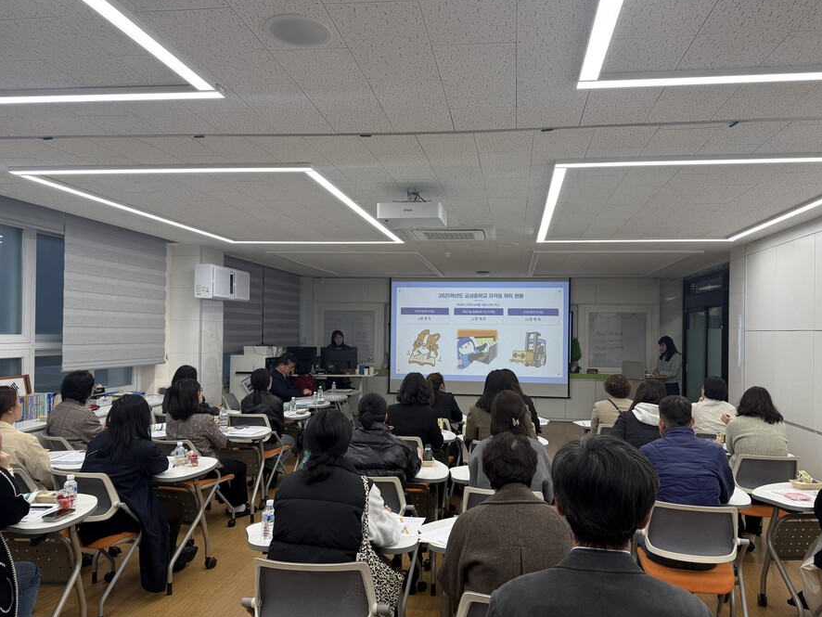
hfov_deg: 67.2
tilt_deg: -0.2
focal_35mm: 26
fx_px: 618
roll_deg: -0.9
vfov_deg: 53.1
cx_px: 444
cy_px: 322
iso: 100
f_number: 1.78
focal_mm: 6.76
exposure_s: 1/217
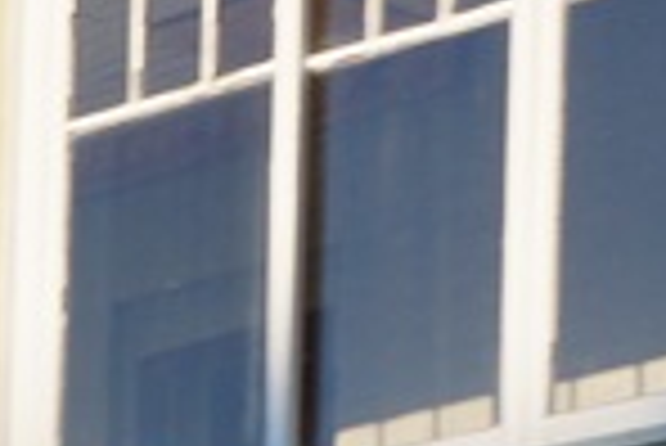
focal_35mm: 269
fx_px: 4981
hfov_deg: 7.6
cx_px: 108
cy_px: 951
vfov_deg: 5.0
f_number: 10
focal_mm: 26
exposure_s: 1/125
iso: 100
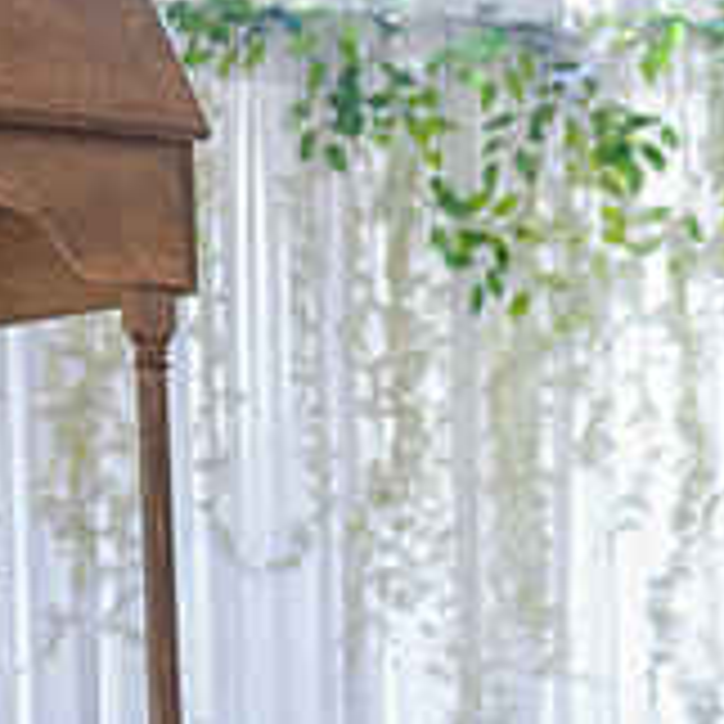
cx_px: 1210
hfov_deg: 12.1
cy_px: 861
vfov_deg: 12.6
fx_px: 3194
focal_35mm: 135
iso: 800
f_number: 3.5
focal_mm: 44
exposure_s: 1/200
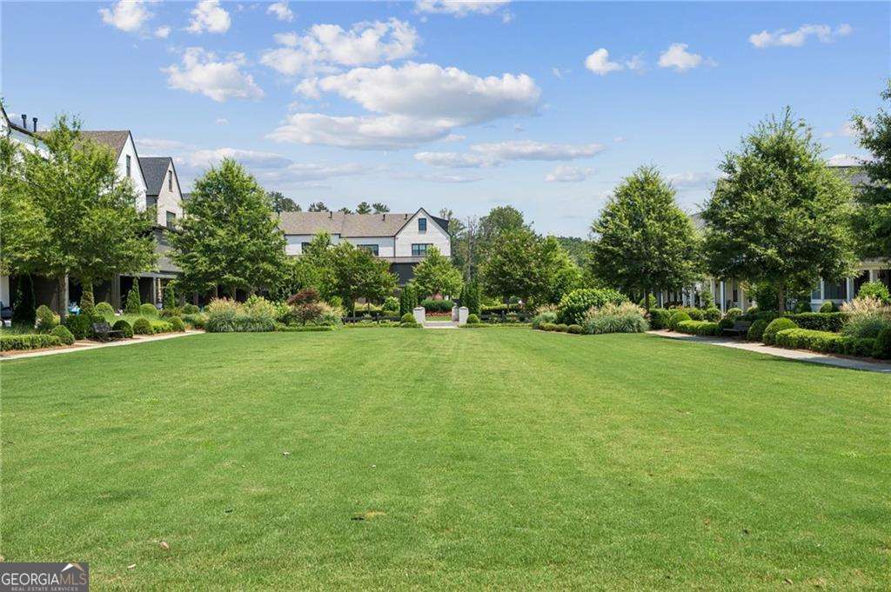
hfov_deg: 58.8
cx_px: 446
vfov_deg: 41.1
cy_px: 296
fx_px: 791
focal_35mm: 32
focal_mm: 32
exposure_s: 1/320
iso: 100
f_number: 8
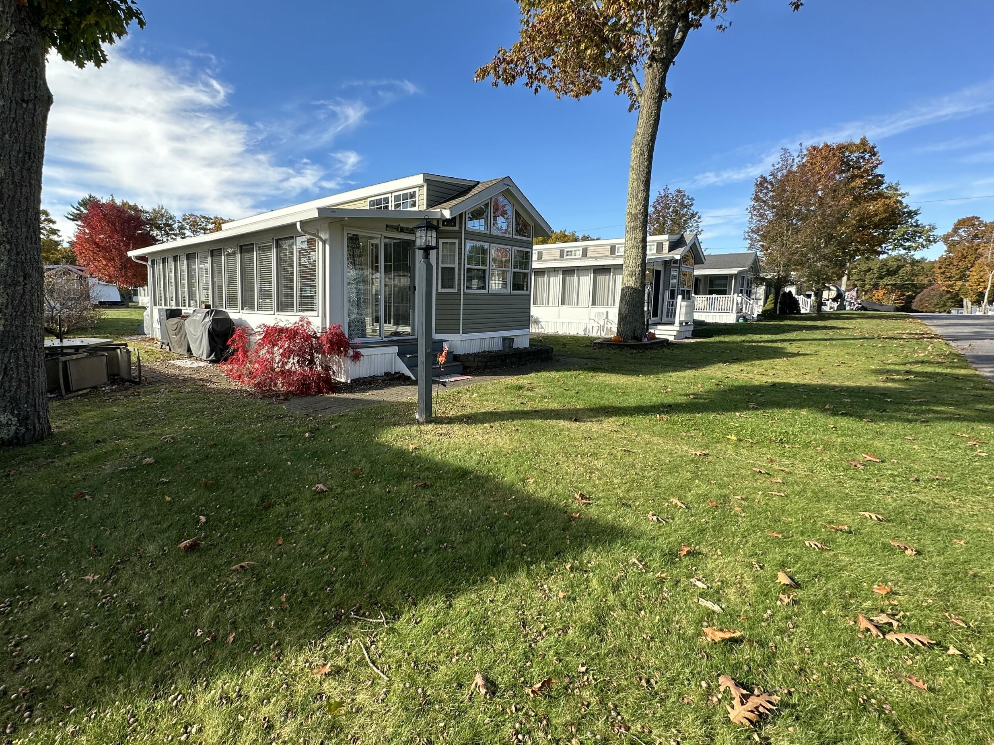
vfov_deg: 74.7
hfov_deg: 90.2
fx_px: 488
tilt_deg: -7.6
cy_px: 365
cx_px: 414
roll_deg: -0.7
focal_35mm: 17
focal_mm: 2.22
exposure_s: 1/496
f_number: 2.2
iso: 40
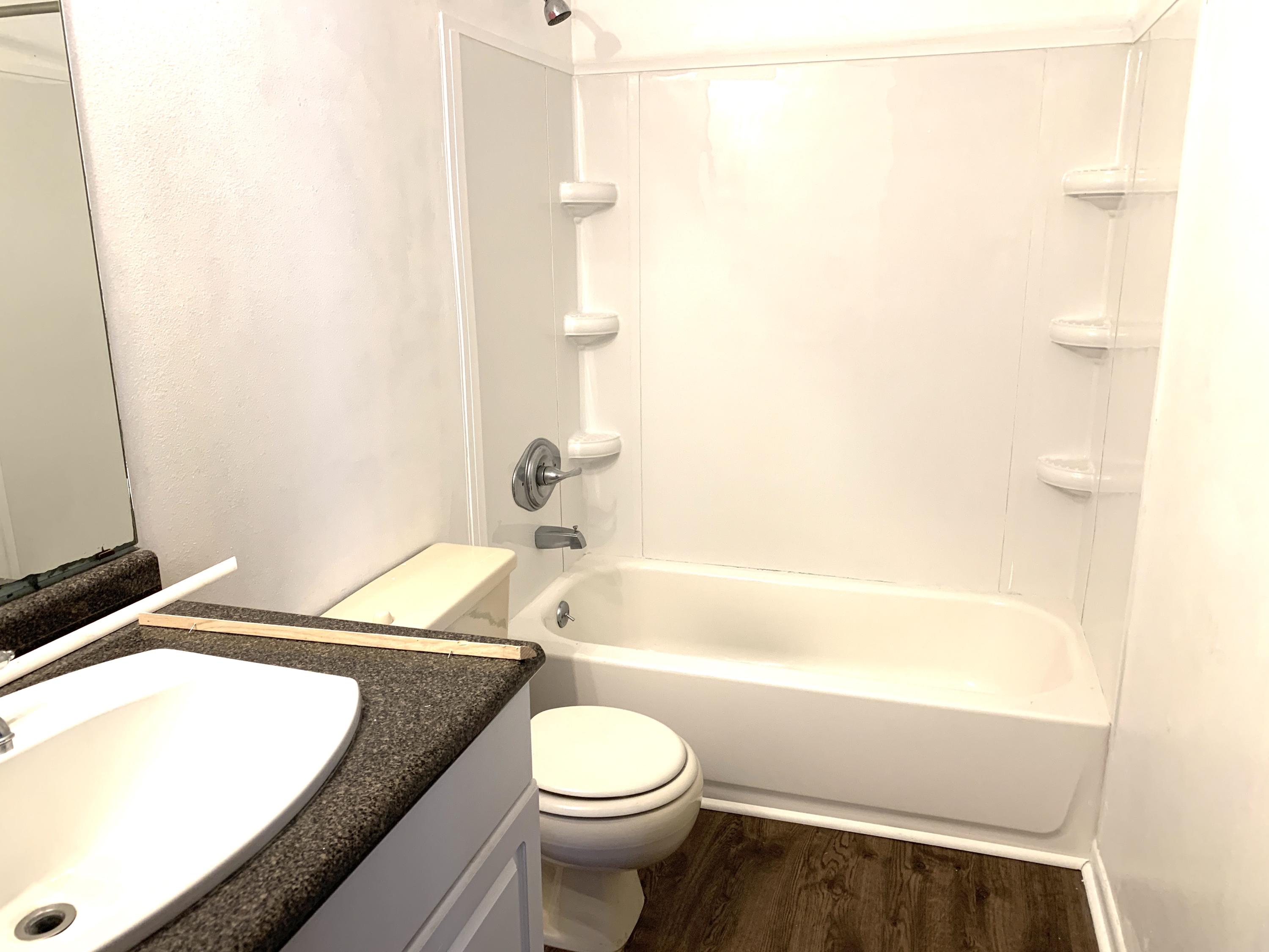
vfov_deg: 53.1
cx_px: 634
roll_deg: -0.1
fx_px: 953
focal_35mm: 26
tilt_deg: -14.5
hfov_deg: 67.3
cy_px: 476
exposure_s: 1/60
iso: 100
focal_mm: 4.25
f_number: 1.8
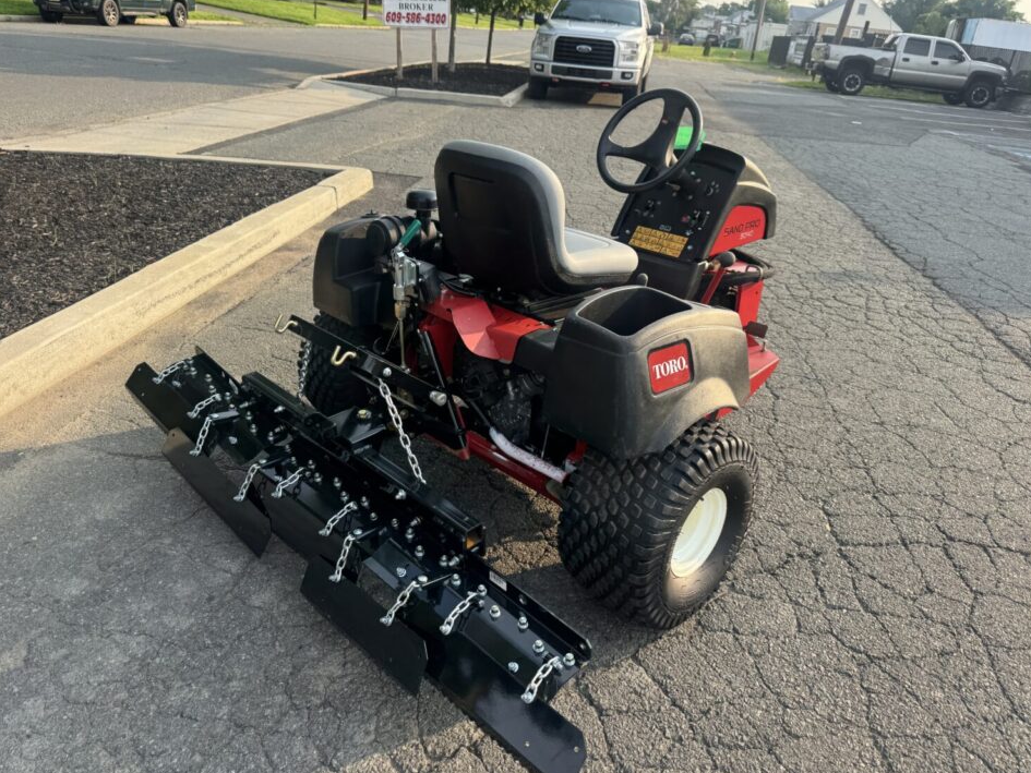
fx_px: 774
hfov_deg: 67.3
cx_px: 505
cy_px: 361
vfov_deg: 53.0
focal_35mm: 26
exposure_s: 1/1172
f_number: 1.78
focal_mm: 6.76
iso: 80
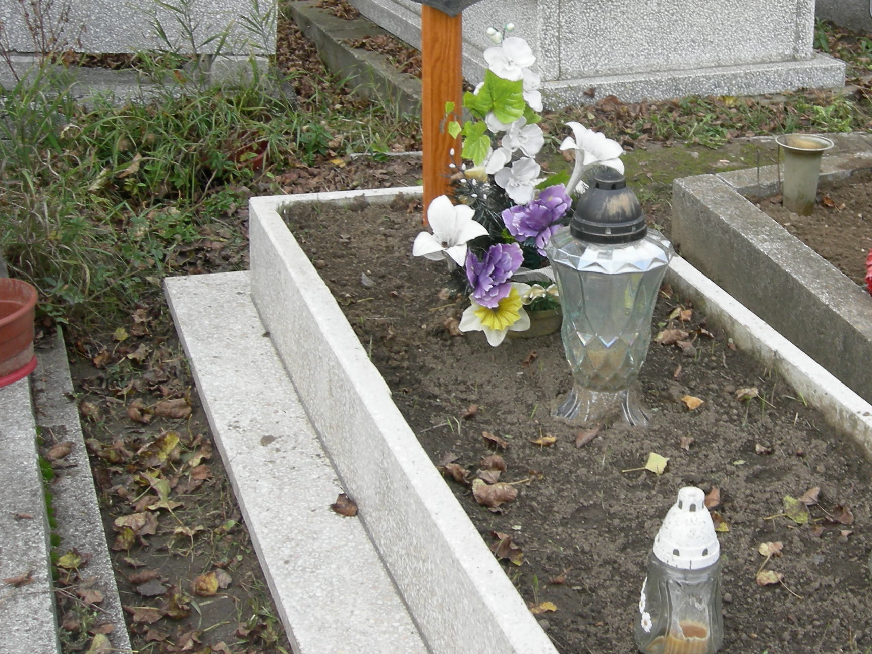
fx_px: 1360
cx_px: 646
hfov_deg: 34.8
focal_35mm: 54
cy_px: 192
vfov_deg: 26.8
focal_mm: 7.5
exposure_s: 1/93
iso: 64
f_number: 4.3
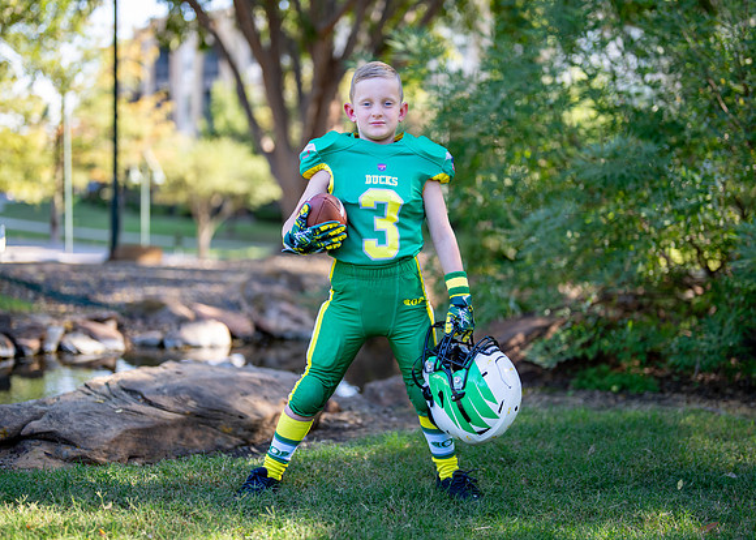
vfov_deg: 24.4
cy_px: 266
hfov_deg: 33.7
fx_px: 1248
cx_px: 403
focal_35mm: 58
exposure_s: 1/1000
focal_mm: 50
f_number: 1.2
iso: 100
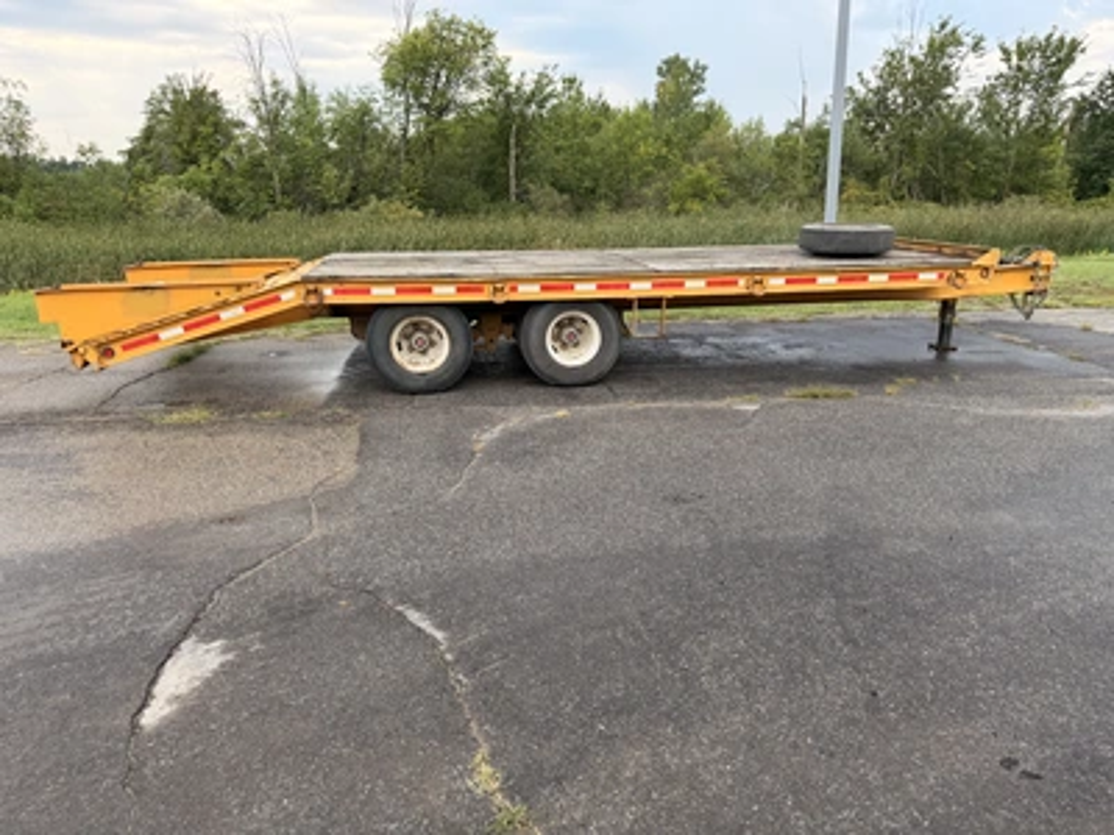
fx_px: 772
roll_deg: +0.7
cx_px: 557
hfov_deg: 71.6
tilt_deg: -12.2
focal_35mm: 24
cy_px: 418
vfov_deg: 56.8
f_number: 1.78
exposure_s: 1/898
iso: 100
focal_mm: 6.76
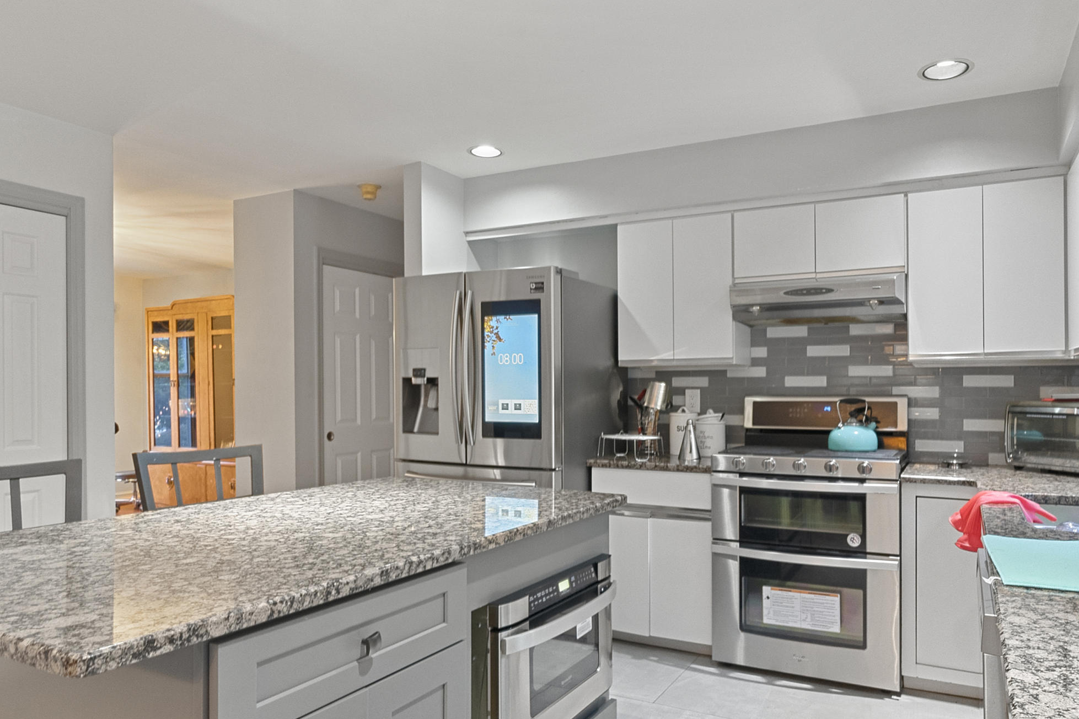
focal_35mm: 23
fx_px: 689
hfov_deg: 76.0
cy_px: 500
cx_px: 576
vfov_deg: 53.6
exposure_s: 1
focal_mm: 10
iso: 400
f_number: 9
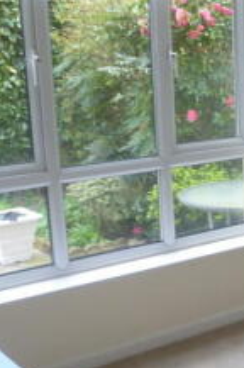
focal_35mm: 70
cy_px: 206
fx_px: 714
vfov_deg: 28.9
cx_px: 302
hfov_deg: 18.3
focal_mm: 4.5
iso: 80
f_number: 2.8
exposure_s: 1/50
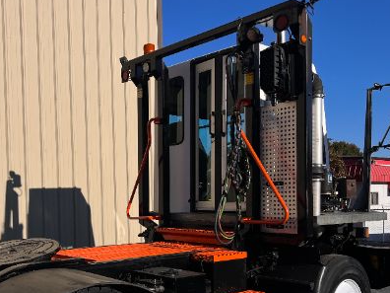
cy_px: 208
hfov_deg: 44.2
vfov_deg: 33.9
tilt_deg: -0.1
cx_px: 133
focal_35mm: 42
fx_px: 473
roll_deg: +1.8
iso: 50
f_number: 1.6
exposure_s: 1/7874
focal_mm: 5.1
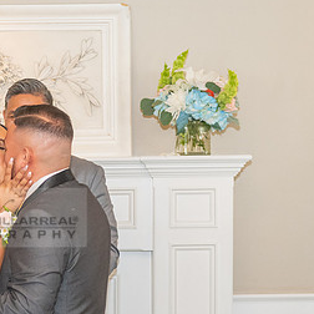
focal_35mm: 147
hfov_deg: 11.7
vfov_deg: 11.7
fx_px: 1509
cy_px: 344
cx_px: -15
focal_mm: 48
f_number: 3.5
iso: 1250
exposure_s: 1/200
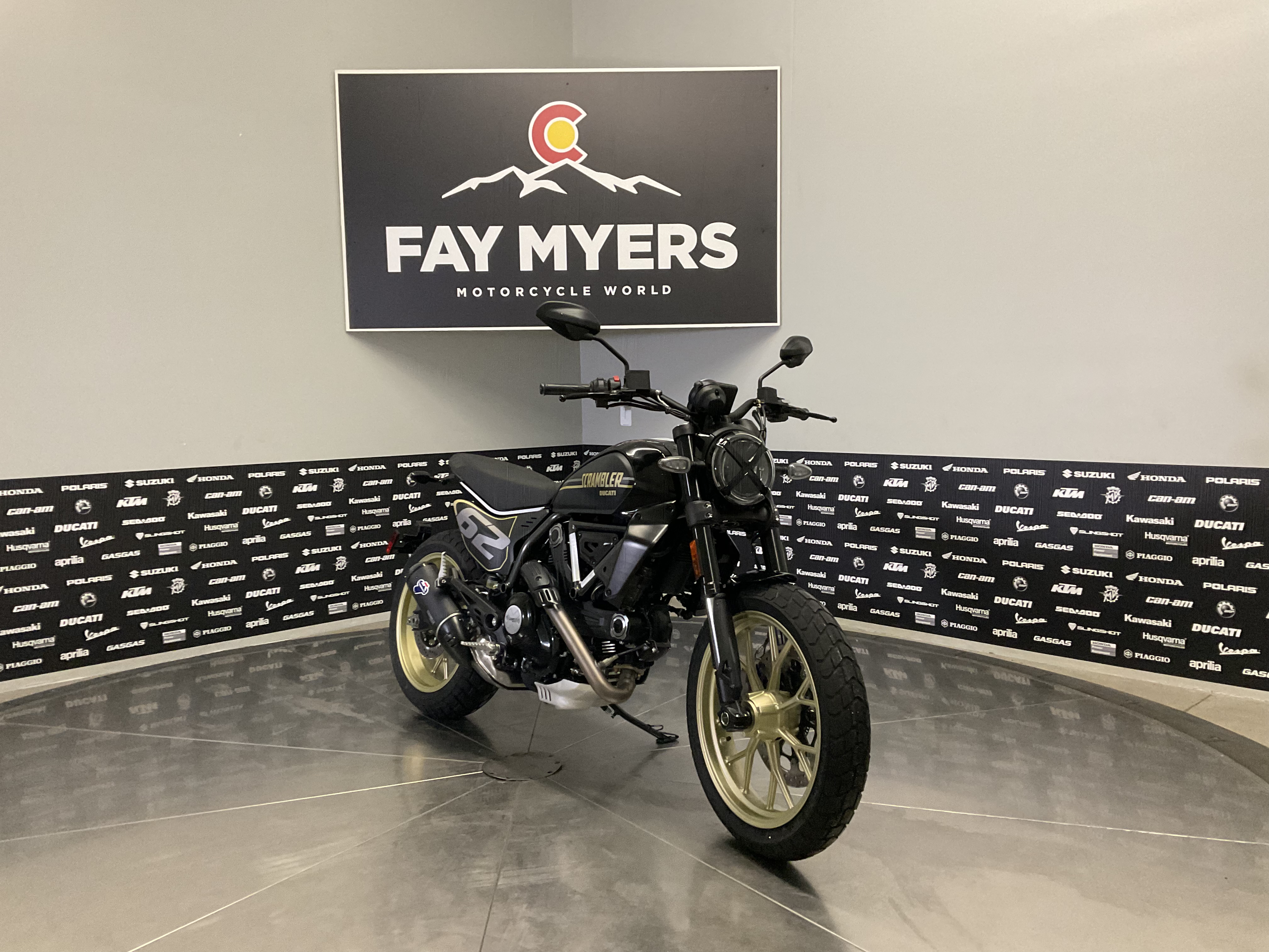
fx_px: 1063
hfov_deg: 61.7
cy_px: 476
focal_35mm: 29
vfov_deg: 48.2
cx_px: 634
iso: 200
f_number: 1.8
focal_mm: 3
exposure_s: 1/60
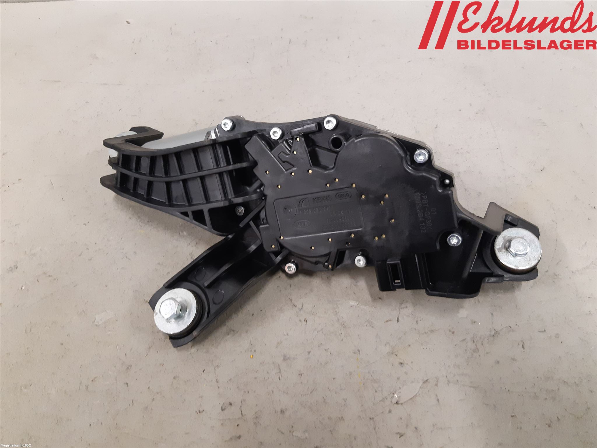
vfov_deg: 53.1
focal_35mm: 26
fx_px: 448
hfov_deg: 67.3
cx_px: 298
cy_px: 224
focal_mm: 3.93
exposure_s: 1/50
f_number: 1.7
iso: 250
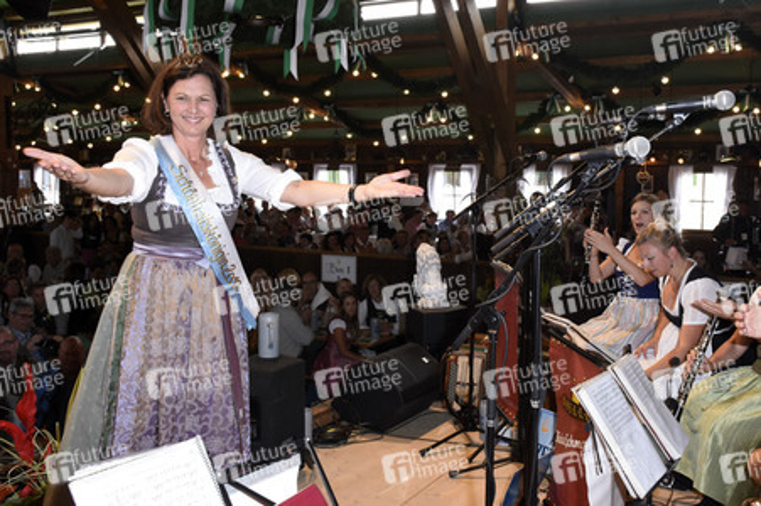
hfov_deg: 53.2
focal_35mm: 36
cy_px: 253
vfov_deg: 36.8
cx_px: 380
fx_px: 760
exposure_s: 1/160
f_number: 6.3
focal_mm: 24
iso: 1000
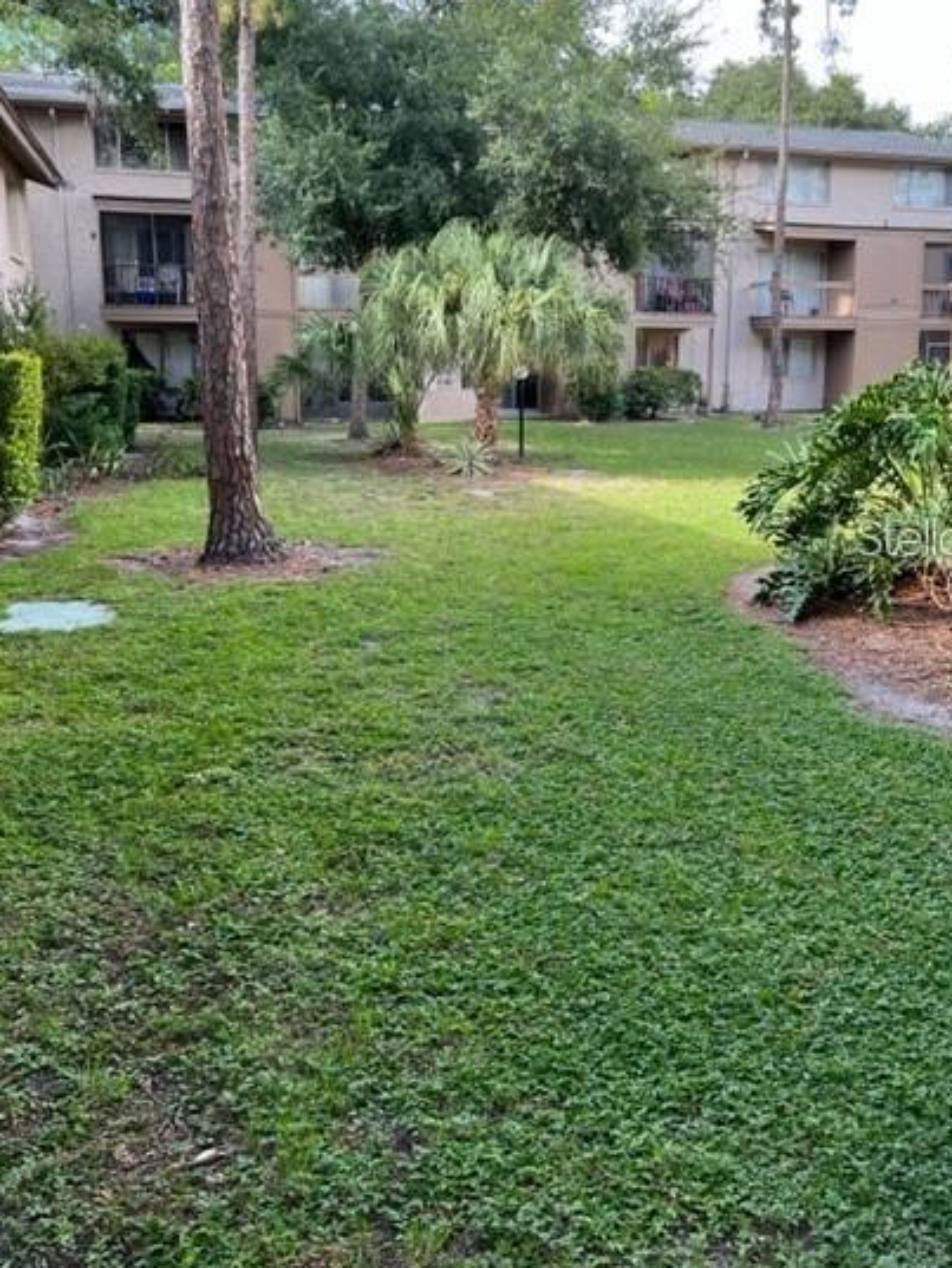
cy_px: 536
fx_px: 1136
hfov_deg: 45.4
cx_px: 513
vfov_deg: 58.1
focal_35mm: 31
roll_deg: +0.5
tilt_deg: -8.7
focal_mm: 5.1
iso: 40
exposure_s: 1/282
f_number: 1.6
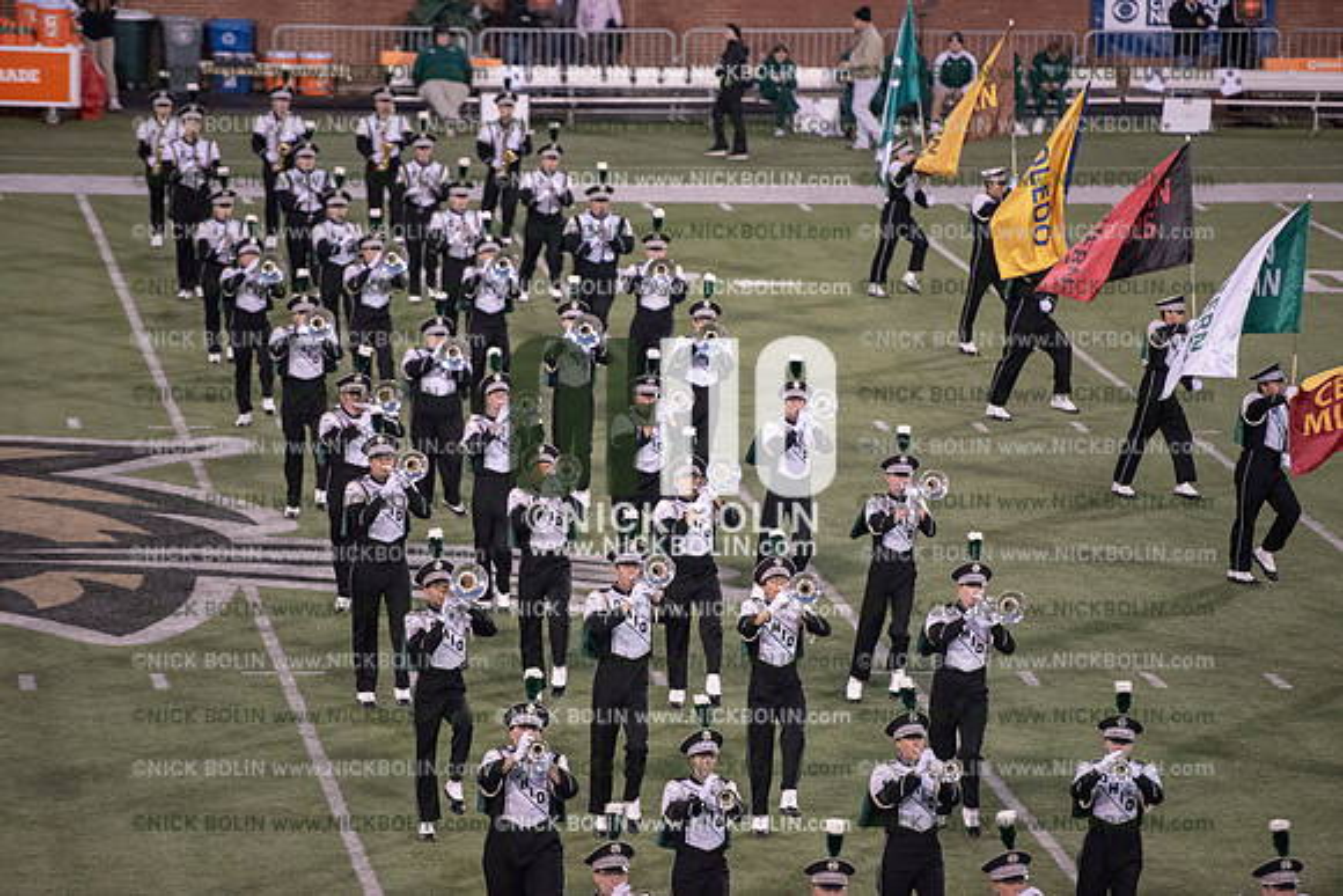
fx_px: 7463
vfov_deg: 6.9
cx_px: 672
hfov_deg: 10.3
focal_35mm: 200
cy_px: 448
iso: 5000
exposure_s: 1/1250
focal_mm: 200
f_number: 3.2
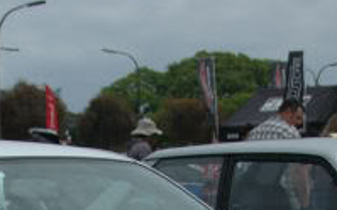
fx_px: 1220
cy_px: 396
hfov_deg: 15.7
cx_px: 115
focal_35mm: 133
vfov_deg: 9.3
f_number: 3.8
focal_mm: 24
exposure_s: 1/4000
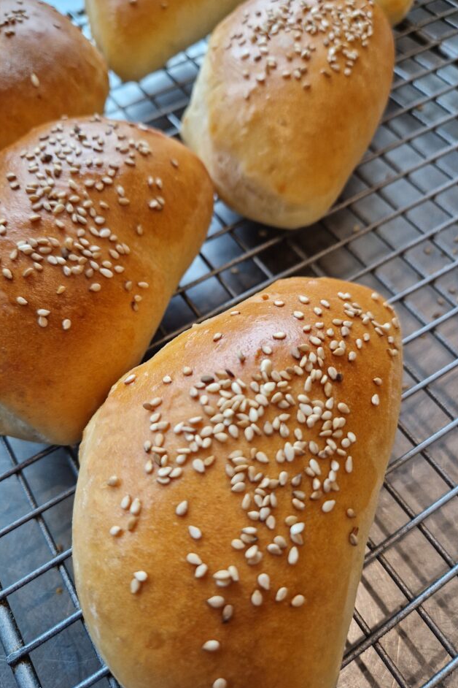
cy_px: 351
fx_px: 496
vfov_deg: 69.4
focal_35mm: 26
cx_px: 243
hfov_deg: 49.5
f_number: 1.8
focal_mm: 5.4
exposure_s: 1/100
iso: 160
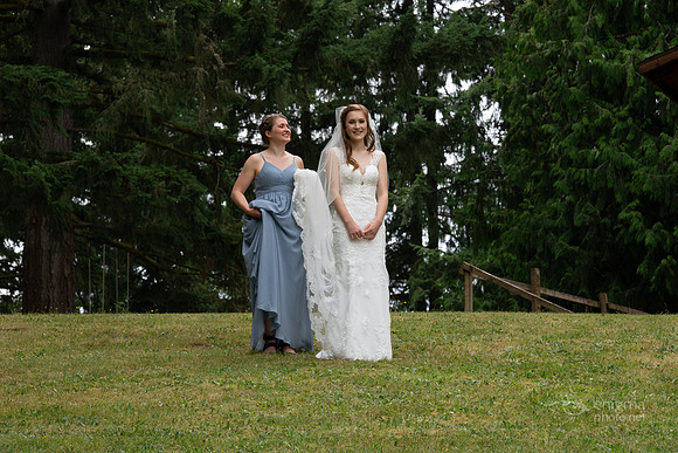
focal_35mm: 135
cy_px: 226
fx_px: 2543
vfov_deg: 10.2
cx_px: 339
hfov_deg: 15.2
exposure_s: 1/320
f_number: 13
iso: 800
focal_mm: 135
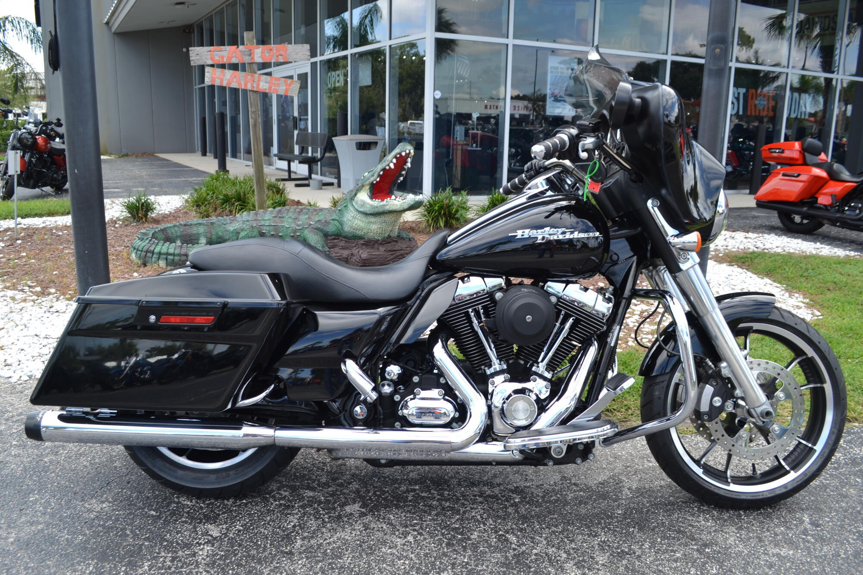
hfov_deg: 67.4
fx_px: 647
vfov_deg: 47.9
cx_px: 432
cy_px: 288
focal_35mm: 27
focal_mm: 18
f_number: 5.6
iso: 100
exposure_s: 1/125
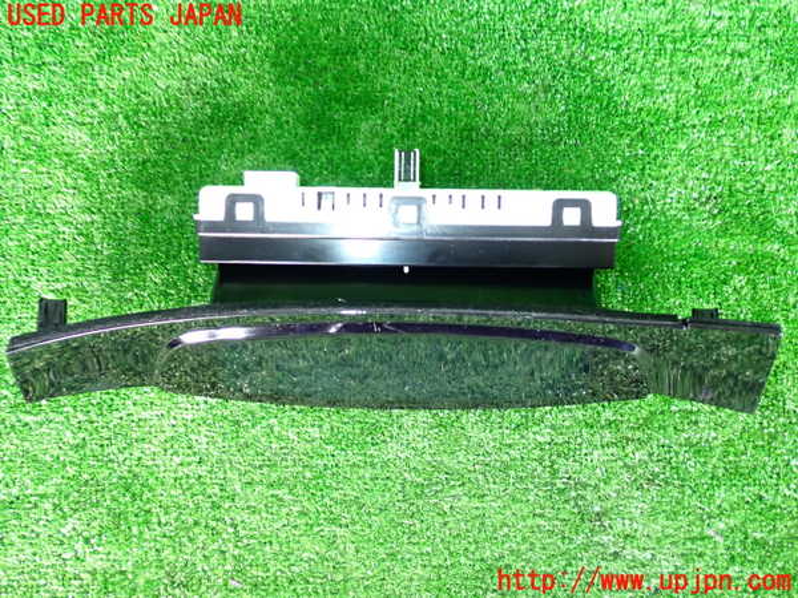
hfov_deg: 56.8
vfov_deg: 44.2
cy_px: 299
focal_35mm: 32
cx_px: 399
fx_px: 738
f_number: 2.4
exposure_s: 1/30
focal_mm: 5.79
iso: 500
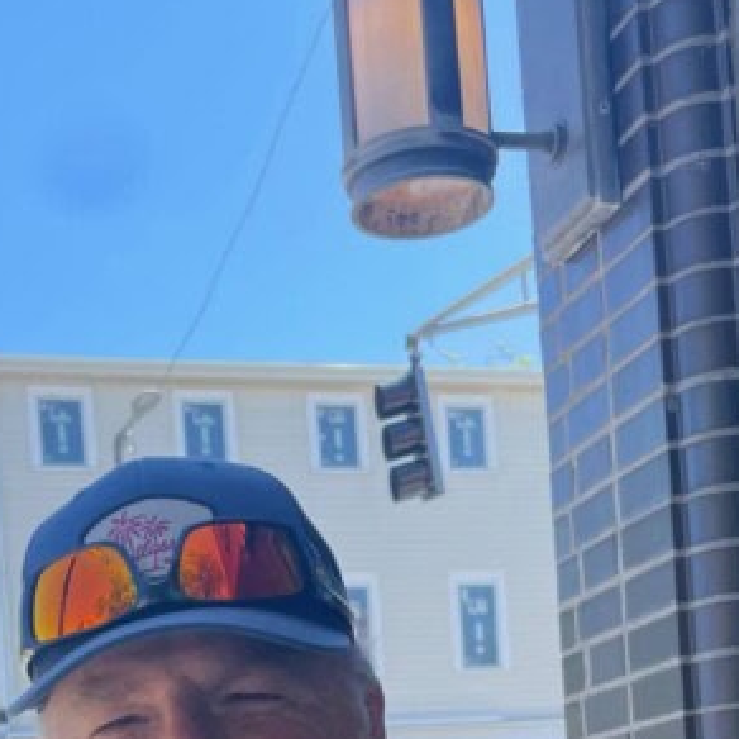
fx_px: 1522
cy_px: 939
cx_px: 276
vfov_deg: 24.2
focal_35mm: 63
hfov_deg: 27.2
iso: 32
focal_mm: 4.2
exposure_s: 1/647
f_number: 1.6
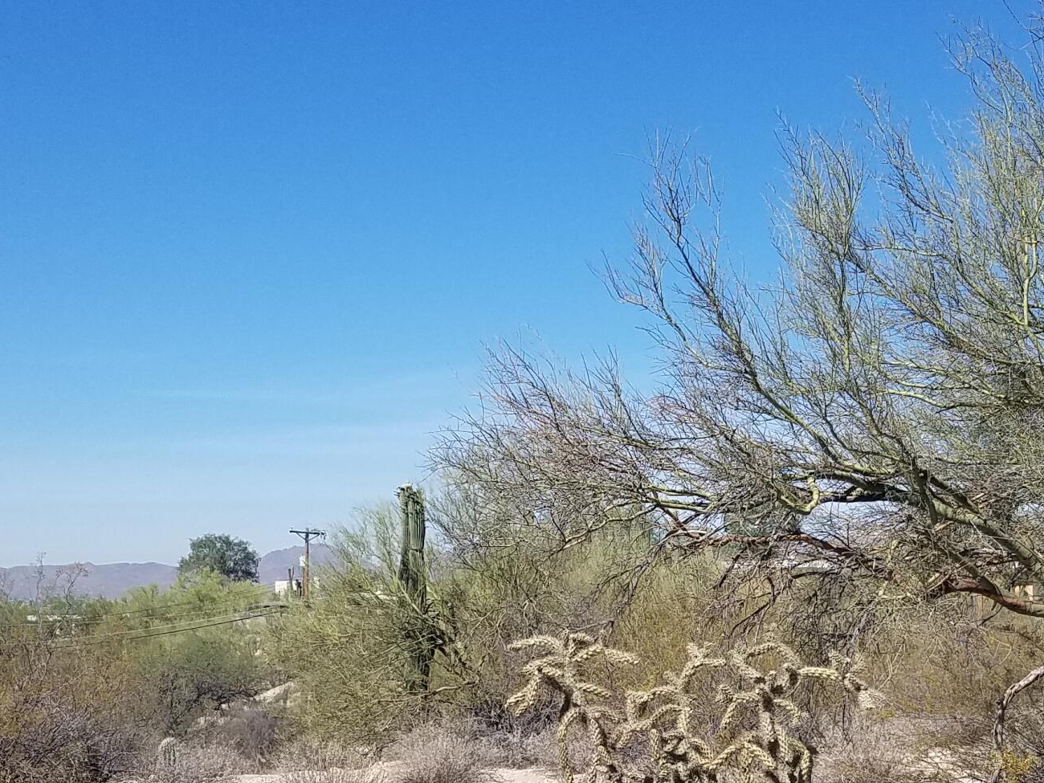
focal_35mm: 60
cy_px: 584
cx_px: 643
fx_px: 1810
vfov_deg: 24.2
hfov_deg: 32.1
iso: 50
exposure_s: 1/3552
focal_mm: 4.2
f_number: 1.7
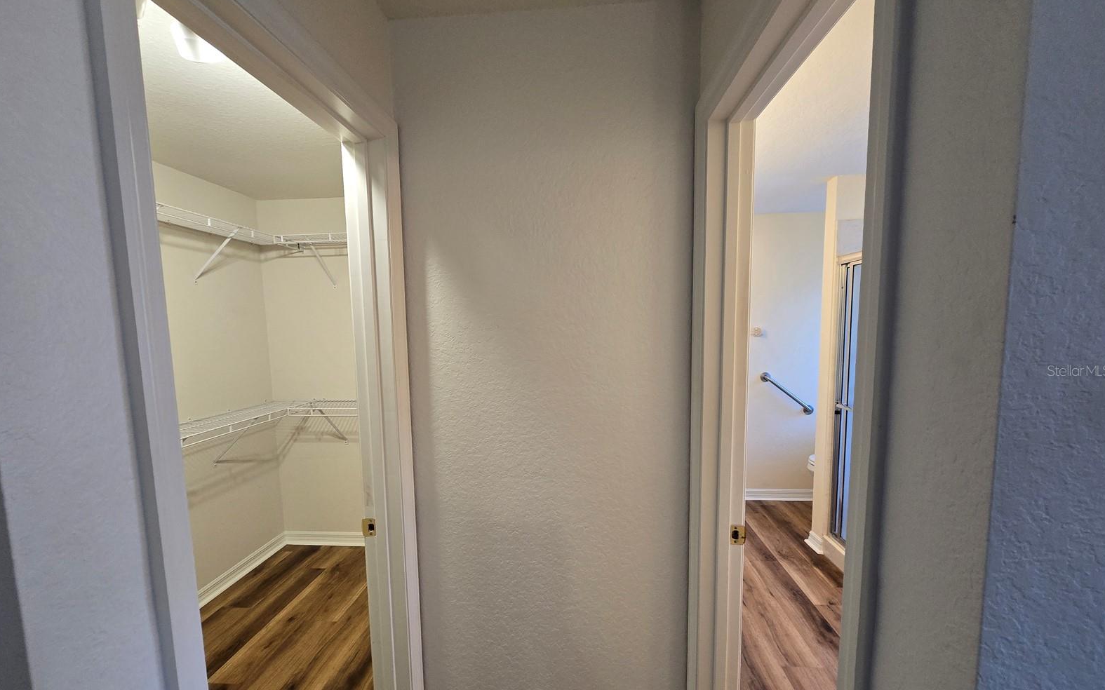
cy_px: 370
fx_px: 422
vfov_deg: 78.5
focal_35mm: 14
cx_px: 552
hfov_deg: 105.3
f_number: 2.2
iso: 200
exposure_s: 1/60
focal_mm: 2.2
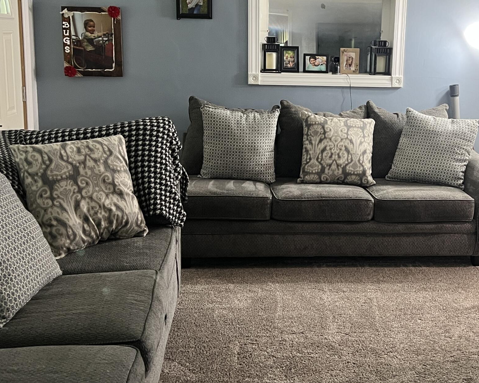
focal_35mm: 49
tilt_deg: -9.0
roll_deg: -1.7
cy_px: 147
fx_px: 695
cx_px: 326
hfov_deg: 37.6
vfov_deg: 30.7
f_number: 1.5
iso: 320
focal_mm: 5.7
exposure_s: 1/60
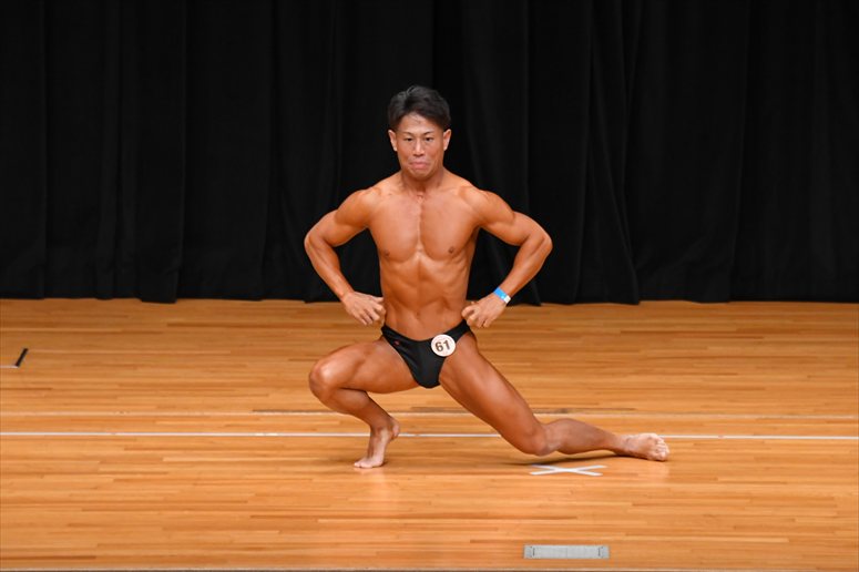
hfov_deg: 6.9
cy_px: 286
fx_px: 7155
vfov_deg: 4.6
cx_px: 430
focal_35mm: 300
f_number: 5.6
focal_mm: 200
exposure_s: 1/400
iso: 3200
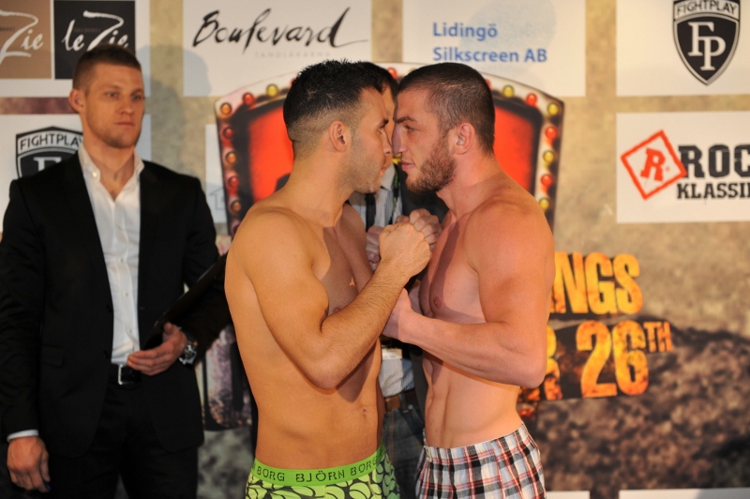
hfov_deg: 28.9
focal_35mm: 70
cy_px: 250
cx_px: 375
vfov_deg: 19.4
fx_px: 1457
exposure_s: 1/160
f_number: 2.8
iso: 500
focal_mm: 70
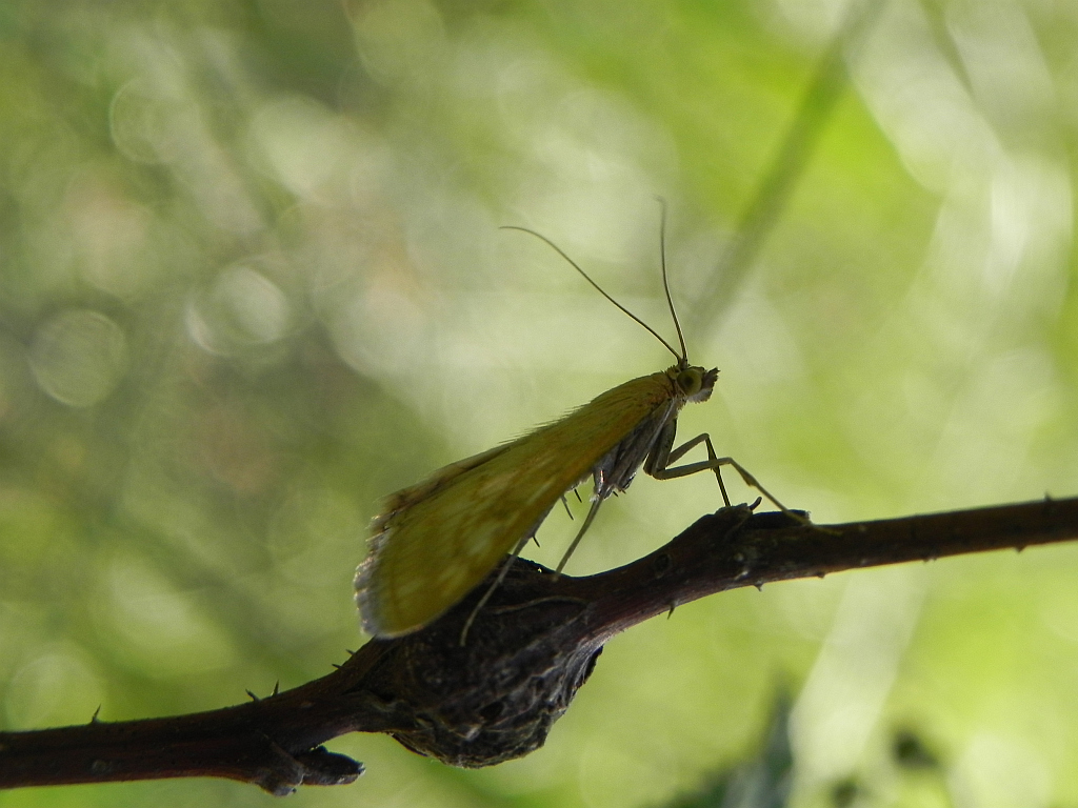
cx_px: 539
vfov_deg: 14.1
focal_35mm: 105
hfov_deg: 18.7
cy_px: 404
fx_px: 3270
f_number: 4
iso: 160
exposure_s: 1/251
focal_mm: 18.8
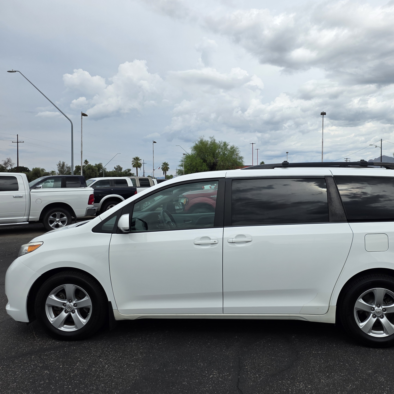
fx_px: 361
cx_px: 241
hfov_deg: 56.7
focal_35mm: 28
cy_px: 192
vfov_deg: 57.3
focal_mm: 6.25
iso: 80
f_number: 1.7
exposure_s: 1/6809
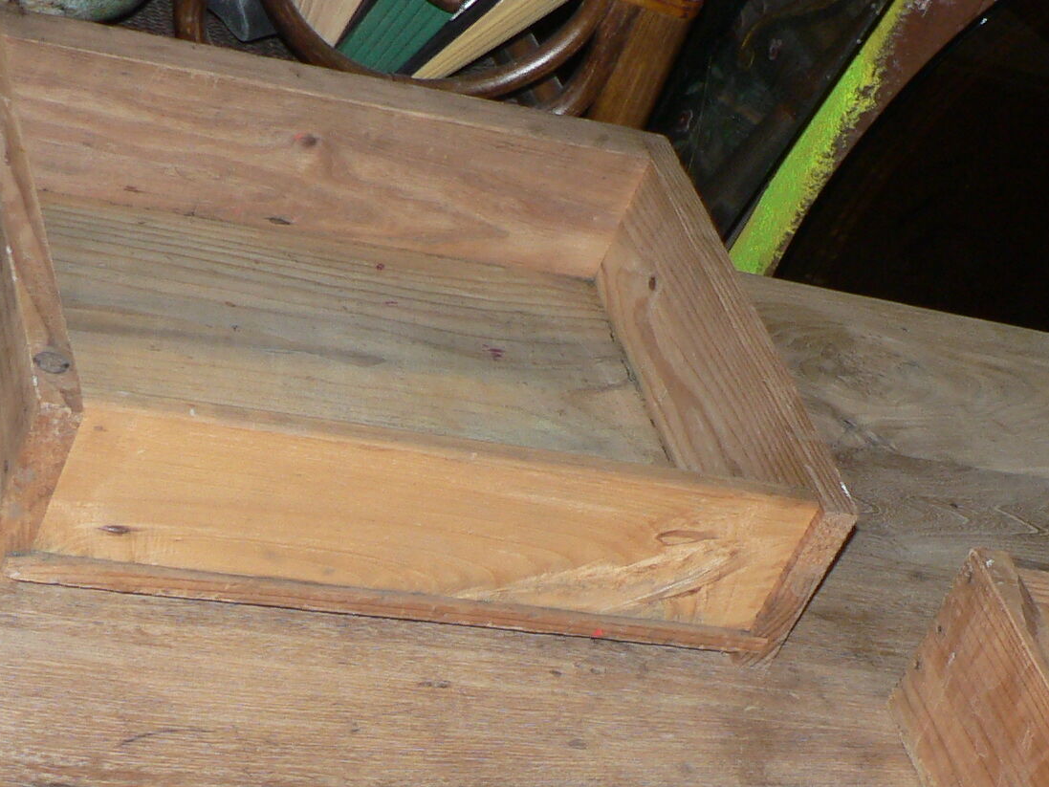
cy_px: 612
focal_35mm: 84
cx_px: 688
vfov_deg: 17.4
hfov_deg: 23.2
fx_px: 2546
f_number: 2.8
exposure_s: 1/60
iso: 100
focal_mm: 6
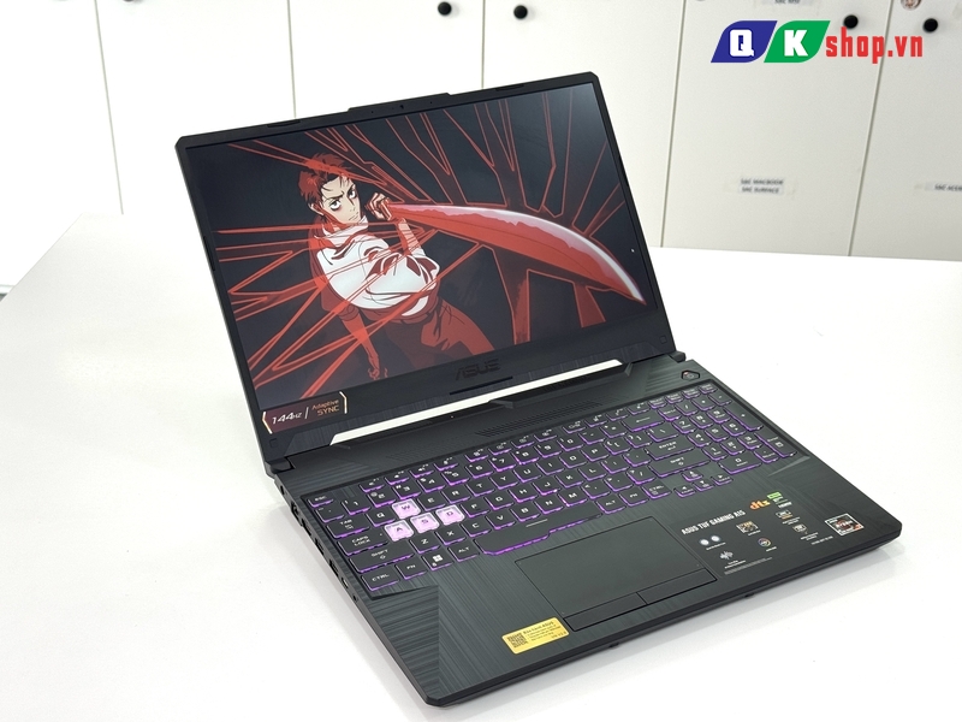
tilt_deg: -29.2
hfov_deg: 39.7
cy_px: 361
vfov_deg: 30.3
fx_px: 1334
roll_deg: +0.2
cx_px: 481
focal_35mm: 48
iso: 50
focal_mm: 6.76
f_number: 1.78
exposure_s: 1/121
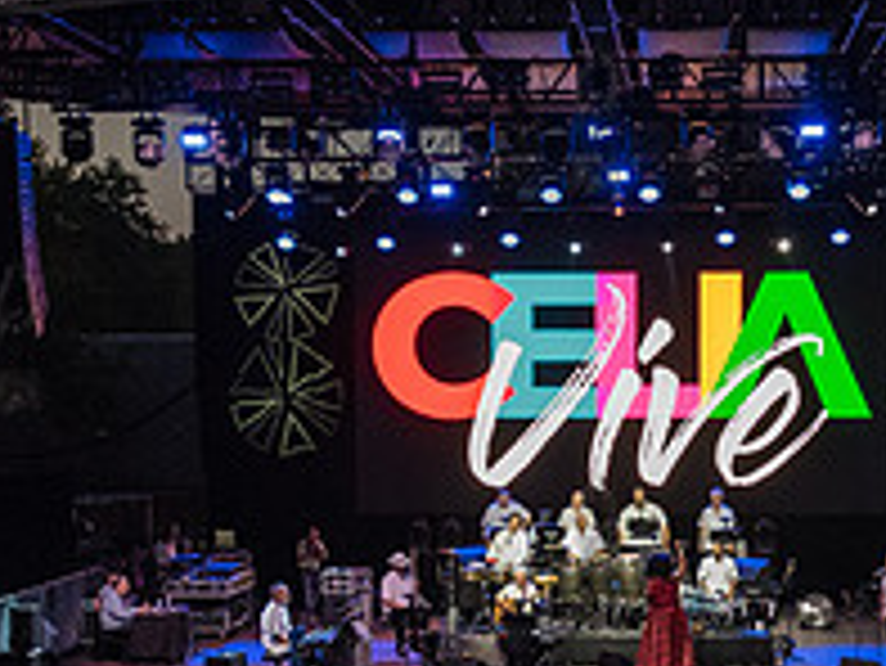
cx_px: 594
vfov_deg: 16.1
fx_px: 2331
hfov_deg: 21.4
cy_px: 551
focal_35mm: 91
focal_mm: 31
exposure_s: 1/500
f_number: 4
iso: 4000
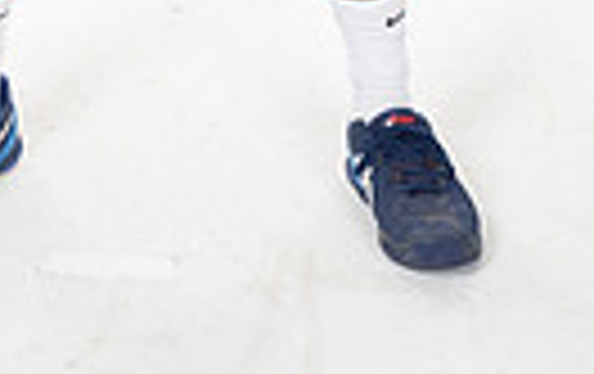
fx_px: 2919
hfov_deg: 11.6
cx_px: 194
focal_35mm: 180
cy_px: -559
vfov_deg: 6.9
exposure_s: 1/320
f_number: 7.1
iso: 800
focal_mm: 52
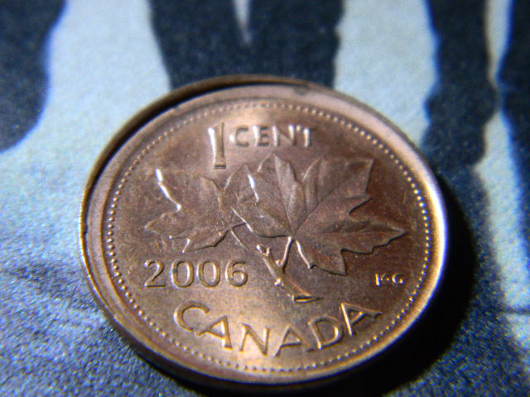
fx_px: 1271
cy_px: 198
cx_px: 265
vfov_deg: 17.8
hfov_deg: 23.6
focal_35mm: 83
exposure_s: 1/30
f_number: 4.5
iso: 247
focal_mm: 15.1
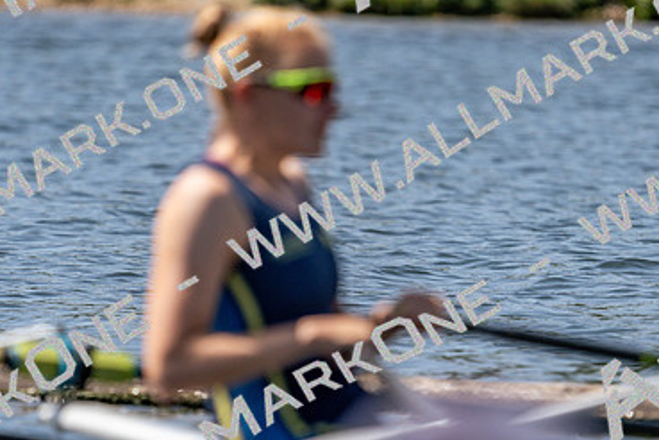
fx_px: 12703
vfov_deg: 2.0
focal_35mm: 694
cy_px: 275
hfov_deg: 3.0
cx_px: 448
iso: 250
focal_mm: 441
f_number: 6.3
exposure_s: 1/2000
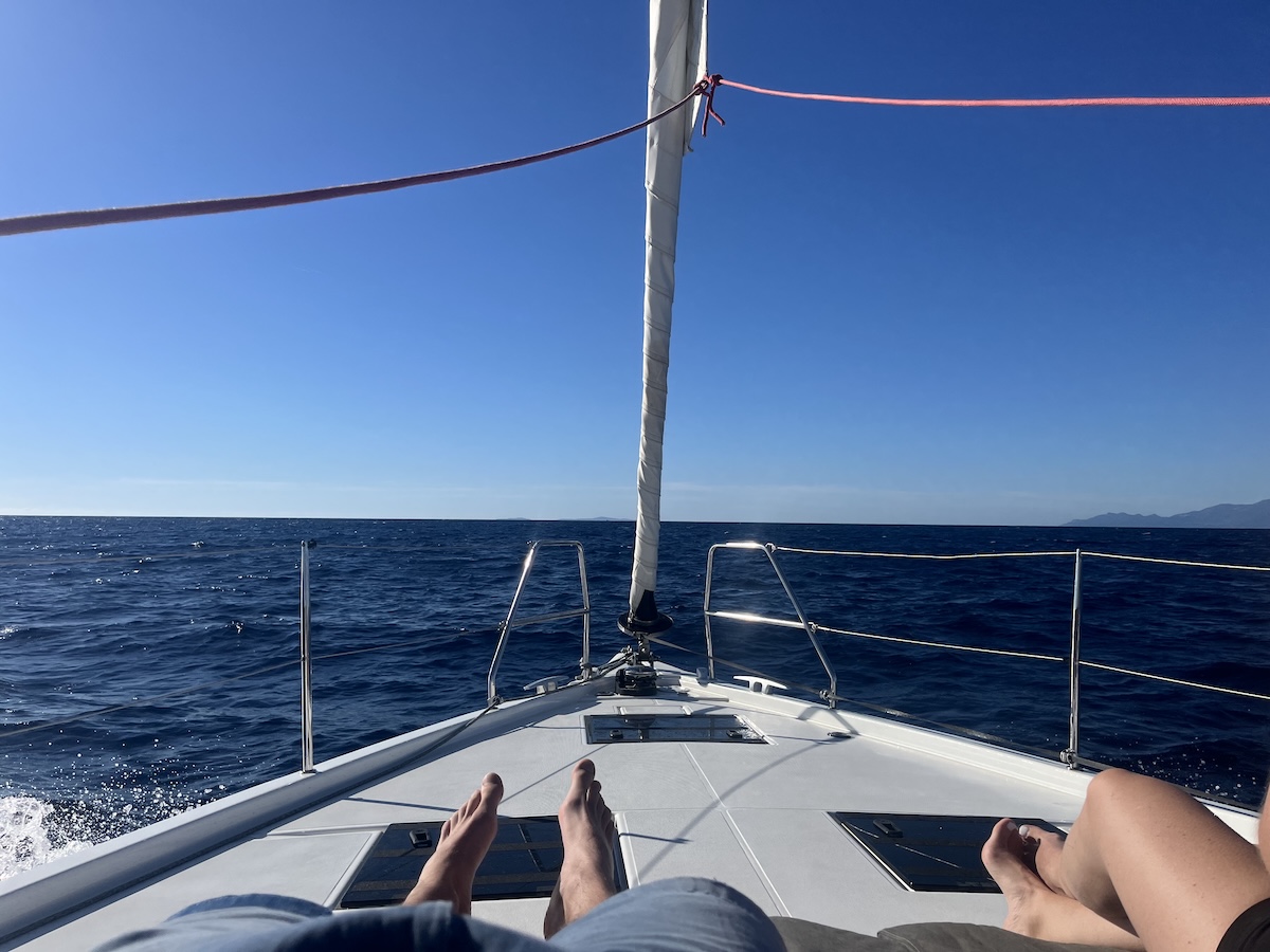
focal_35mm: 26
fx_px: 954
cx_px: 635
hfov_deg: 67.3
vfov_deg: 53.1
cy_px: 476
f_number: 1.6
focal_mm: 5.1
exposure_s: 1/7353
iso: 50
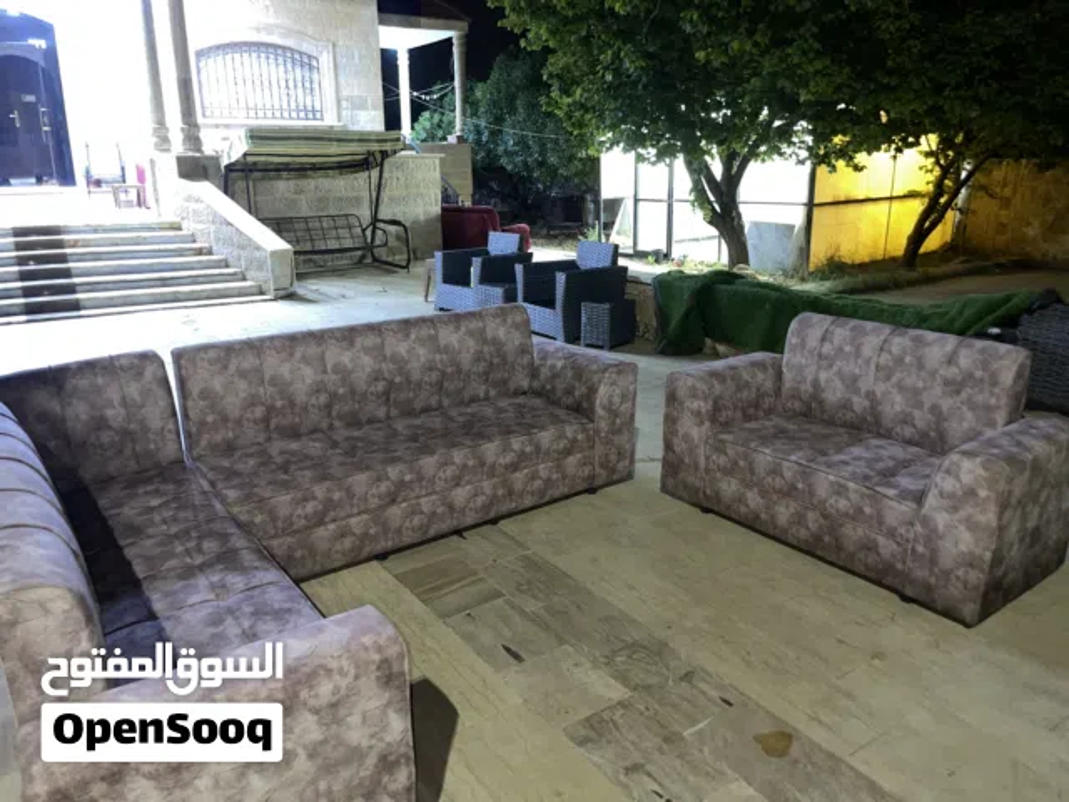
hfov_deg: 69.4
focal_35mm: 25
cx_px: 534
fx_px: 772
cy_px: 401
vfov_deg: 54.9
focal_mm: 5.1
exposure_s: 1/4
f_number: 1.6
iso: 160
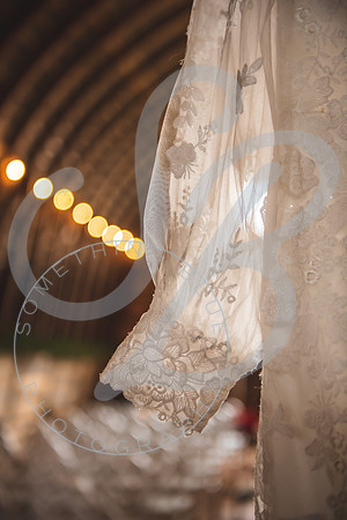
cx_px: 174
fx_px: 694
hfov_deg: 28.1
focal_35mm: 48
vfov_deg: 41.1
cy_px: 260
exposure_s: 1/125
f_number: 2.8
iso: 1000
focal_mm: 48
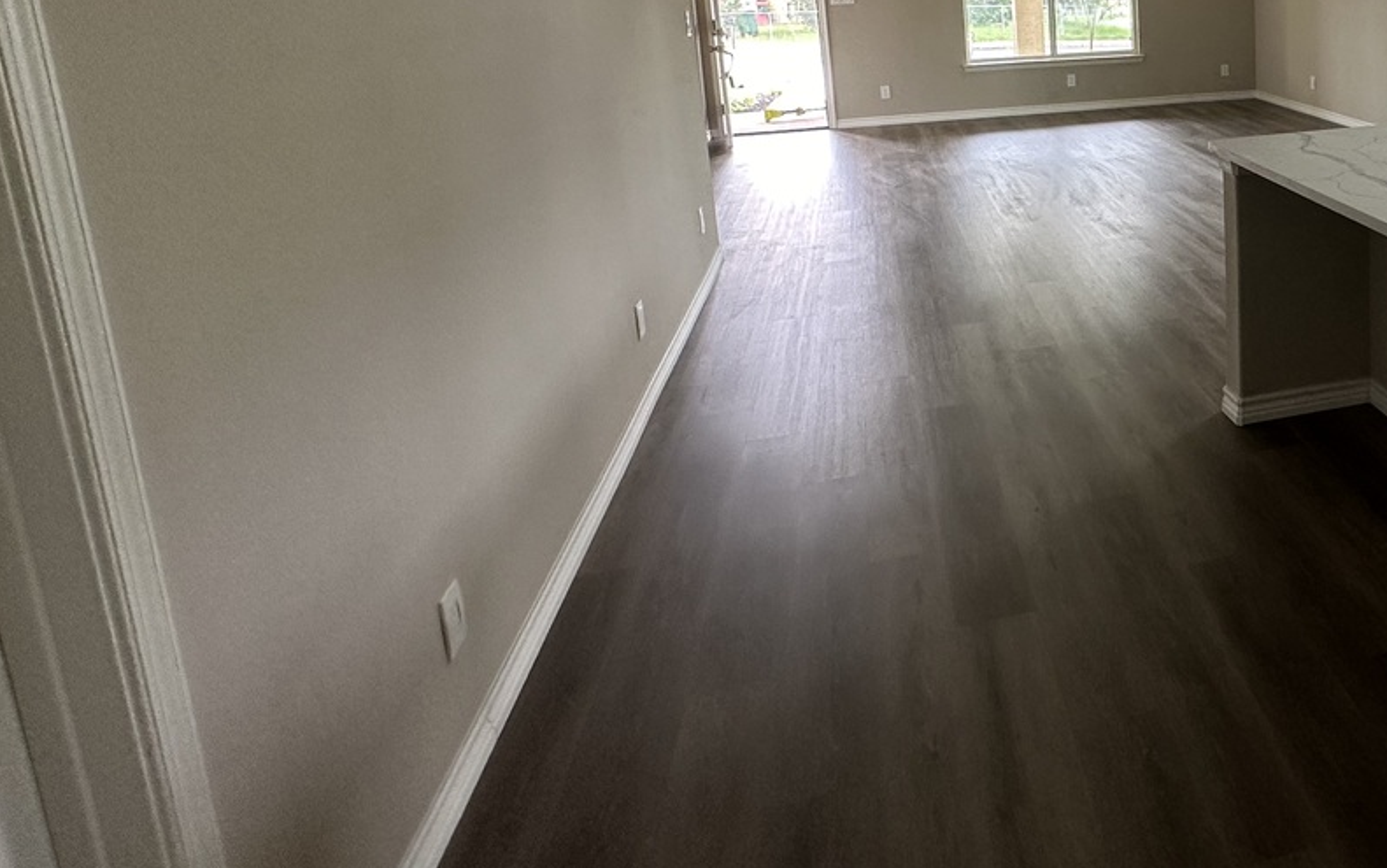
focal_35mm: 27
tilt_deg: -9.7
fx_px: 1021
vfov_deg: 43.3
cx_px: 1189
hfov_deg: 60.3
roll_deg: +2.3
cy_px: 140
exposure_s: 1/99
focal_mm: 2.22
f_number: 2.2
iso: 160
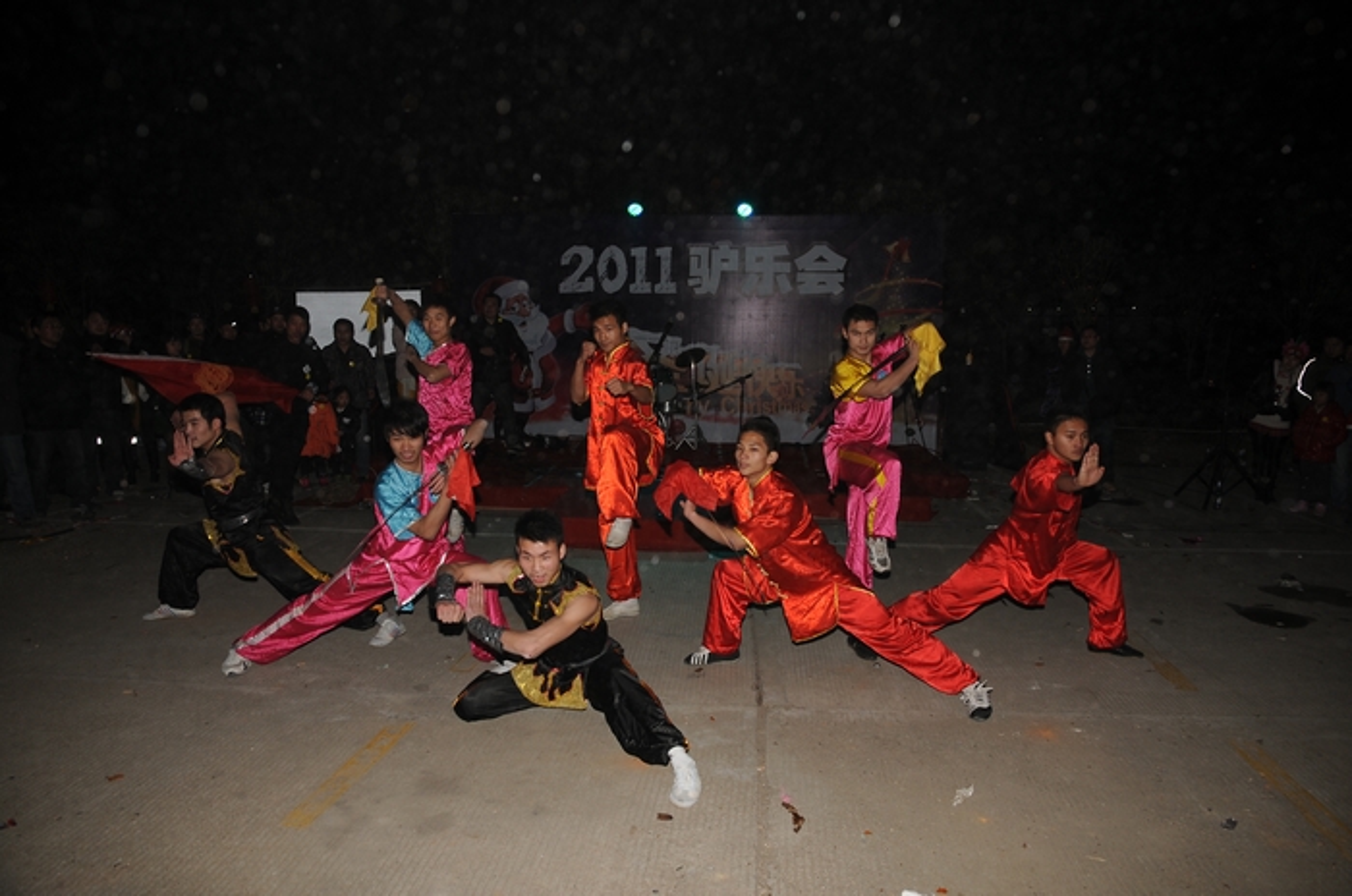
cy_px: 448
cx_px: 676
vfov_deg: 53.0
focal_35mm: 24
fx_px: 900
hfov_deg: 73.8
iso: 200
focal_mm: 16
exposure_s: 1/100
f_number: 5.6
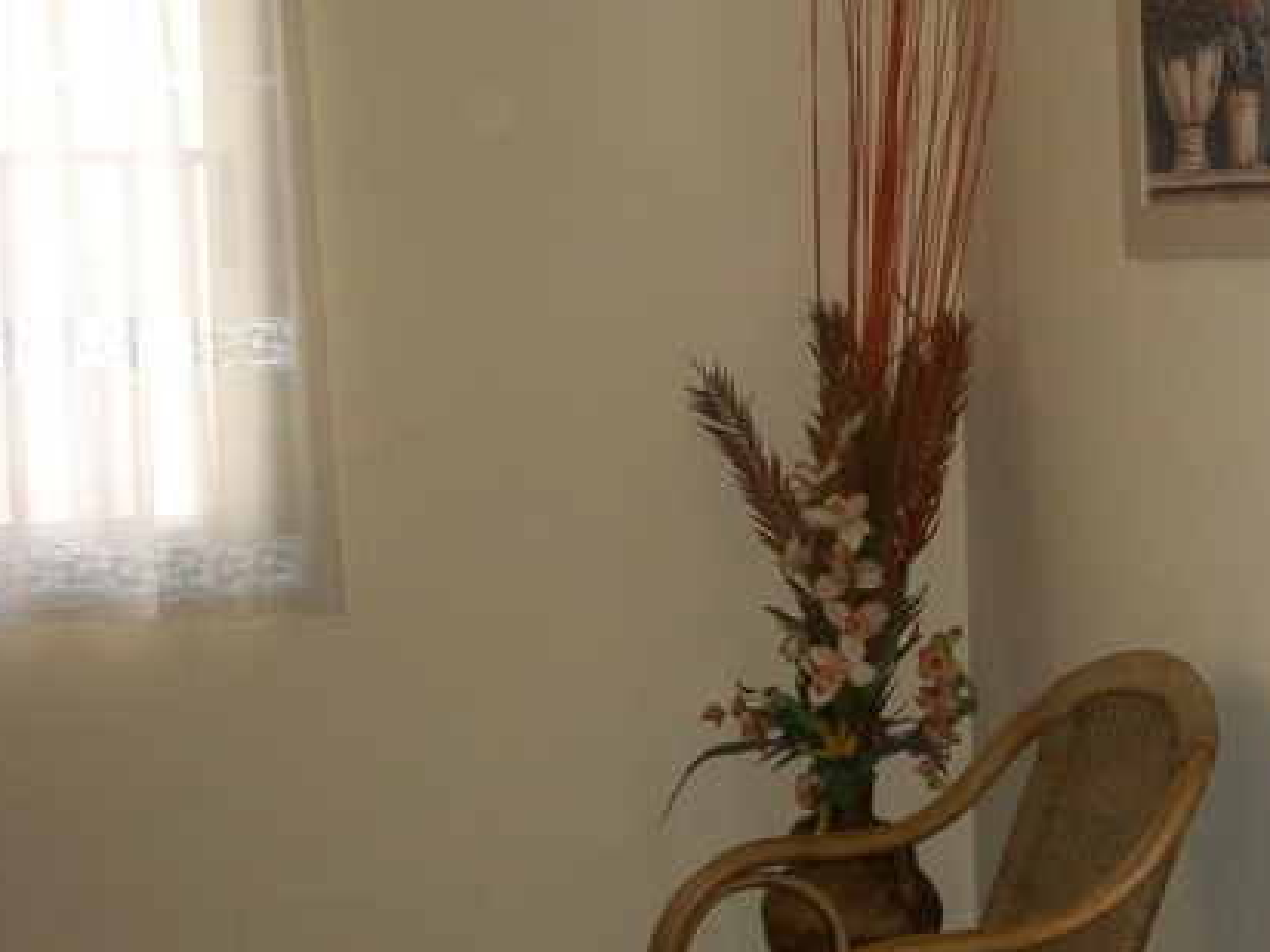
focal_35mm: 68
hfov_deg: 27.2
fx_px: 2495
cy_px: 699
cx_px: 1215
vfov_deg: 21.5
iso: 160
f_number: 3.1
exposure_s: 1/30
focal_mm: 6.3
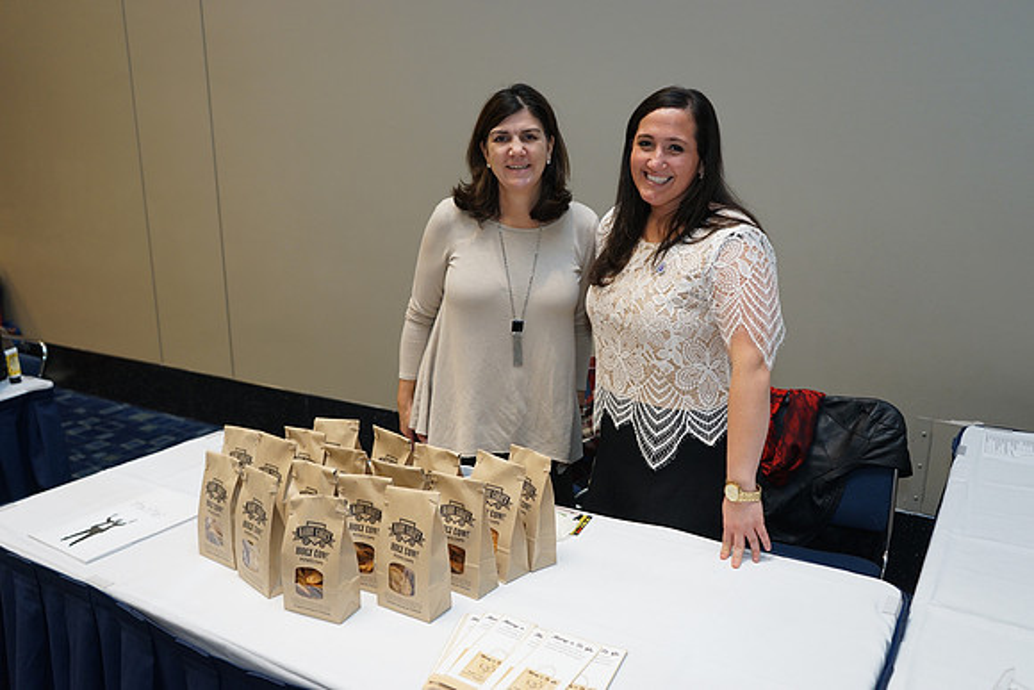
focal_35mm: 29
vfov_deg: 45.0
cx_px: 517
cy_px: 345
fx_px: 833
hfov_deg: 63.6
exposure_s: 1/80
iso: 800
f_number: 4.5
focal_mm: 29
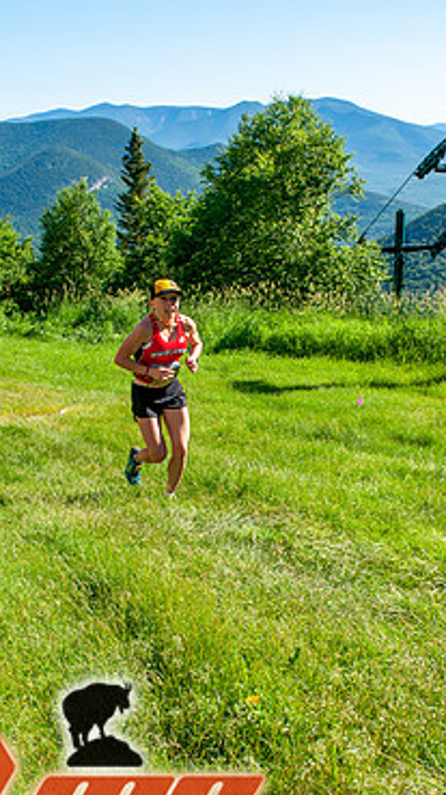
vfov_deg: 44.5
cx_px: 227
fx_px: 969
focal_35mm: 46
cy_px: 437
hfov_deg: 25.9
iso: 200
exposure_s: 1/400
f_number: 8
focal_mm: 24
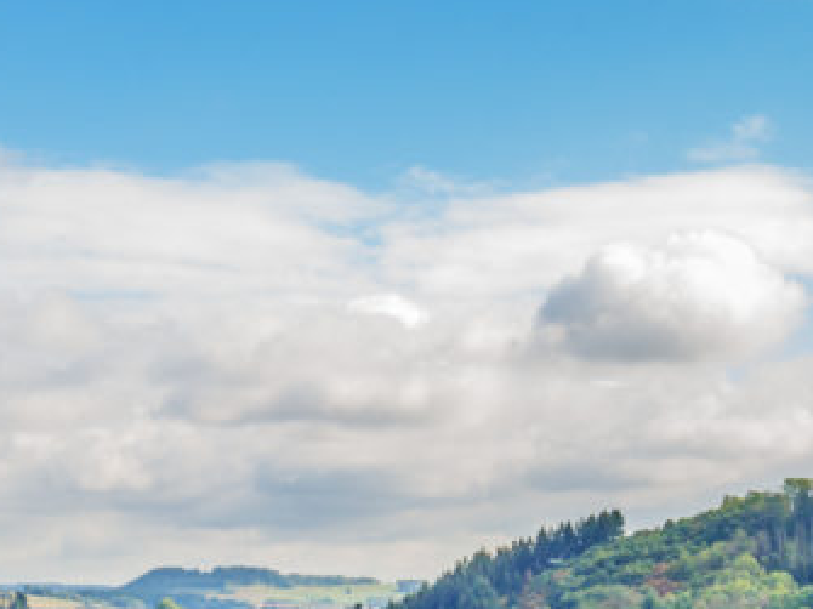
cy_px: 750
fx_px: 2442
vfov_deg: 13.8
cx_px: 493
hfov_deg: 18.9
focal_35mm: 104
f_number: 11
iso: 100
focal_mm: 17
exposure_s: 1/60
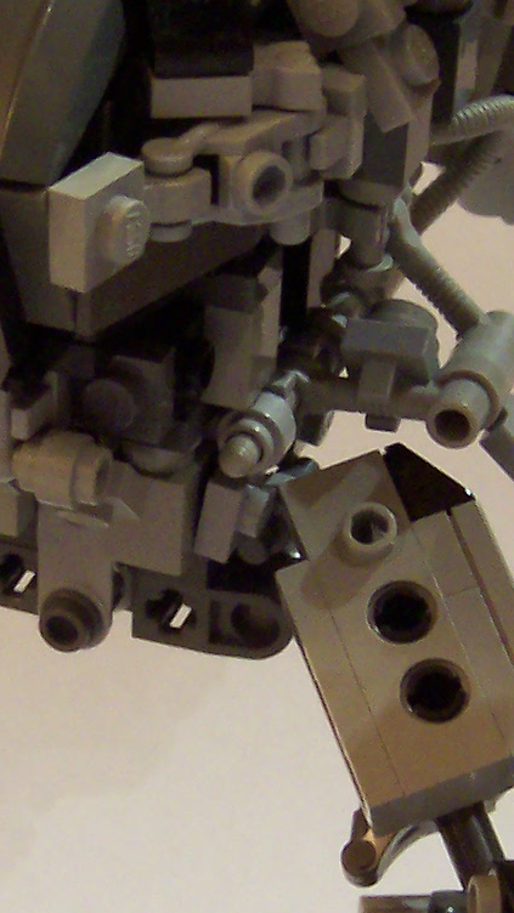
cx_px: 128
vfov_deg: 20.1
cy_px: 571
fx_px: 2568
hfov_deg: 11.4
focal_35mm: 106
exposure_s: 1/10
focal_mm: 5.6
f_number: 2.8
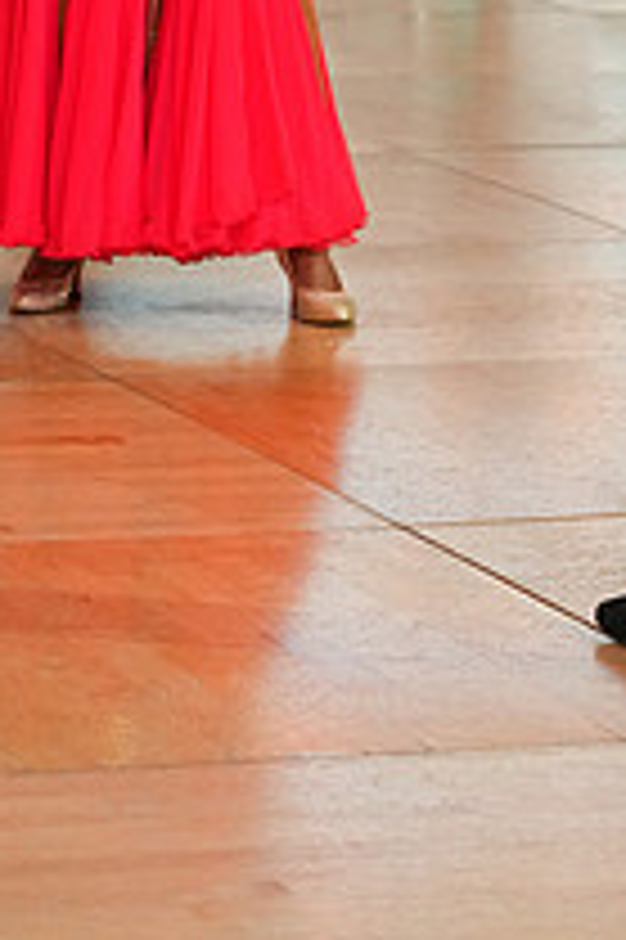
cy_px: -211
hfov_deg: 5.7
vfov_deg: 8.5
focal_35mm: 239
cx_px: 534
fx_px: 6244
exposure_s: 1/400
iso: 2000
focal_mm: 86
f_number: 4
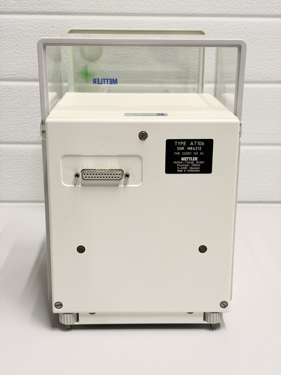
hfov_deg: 28.0
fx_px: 563
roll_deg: -0.3
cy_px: 188
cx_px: 140
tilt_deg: -17.2
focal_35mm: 52
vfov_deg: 36.8
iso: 64
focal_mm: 5.96
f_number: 1.6
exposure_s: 1/50
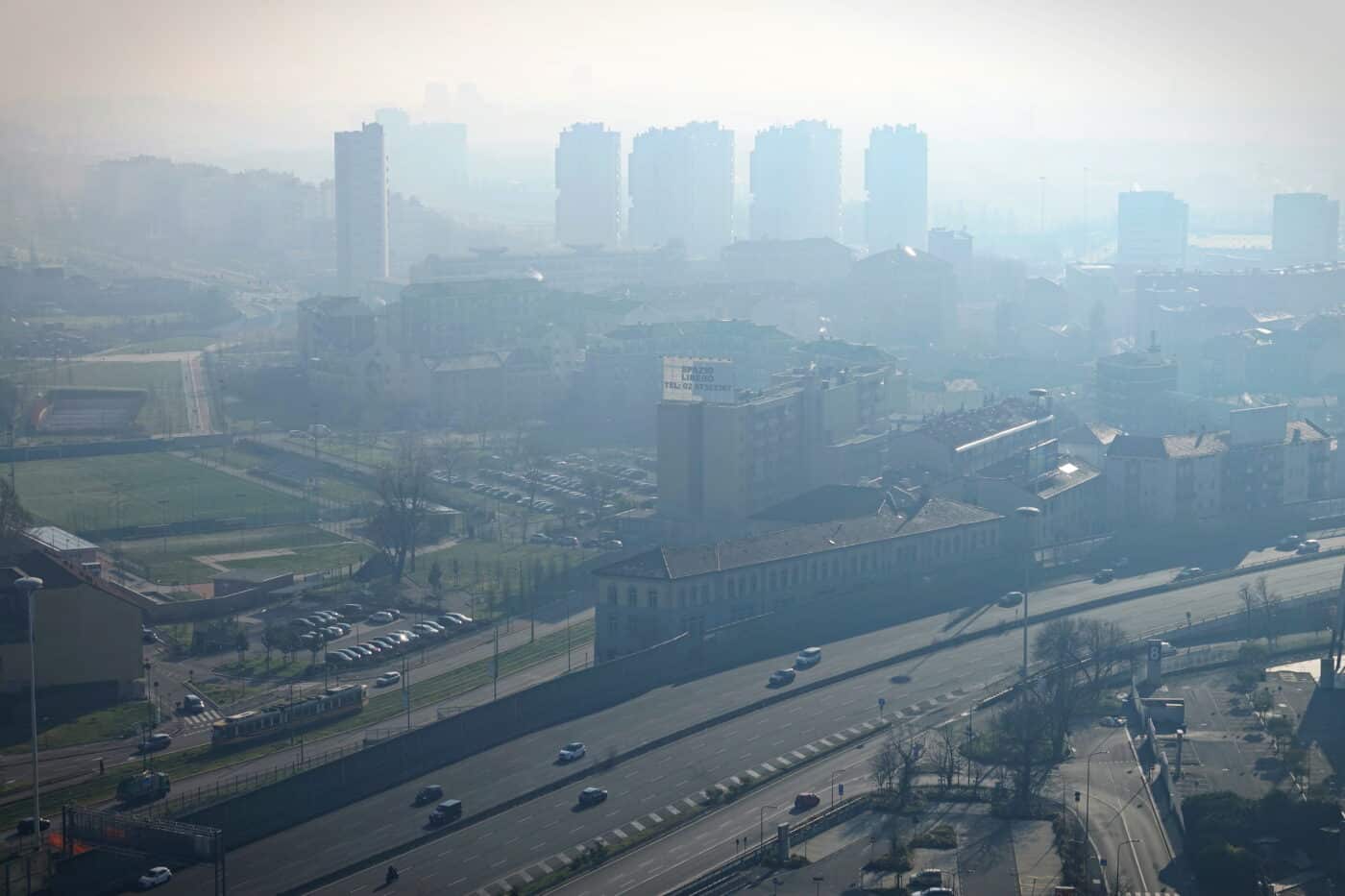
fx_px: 2764
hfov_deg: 27.3
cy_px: 448
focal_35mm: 74
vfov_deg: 18.4
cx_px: 672
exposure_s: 1/1000
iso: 100
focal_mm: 27.2
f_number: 5
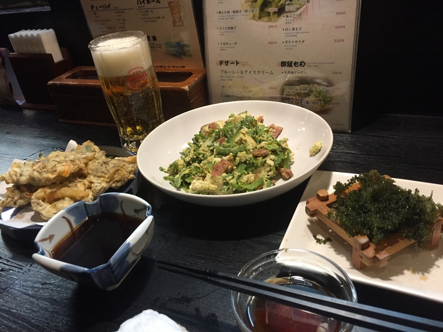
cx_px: 222
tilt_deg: -30.7
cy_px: 166
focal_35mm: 29
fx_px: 371
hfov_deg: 61.7
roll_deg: +8.0
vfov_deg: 48.2
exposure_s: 1/30
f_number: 2.2
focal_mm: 4.15
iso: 160
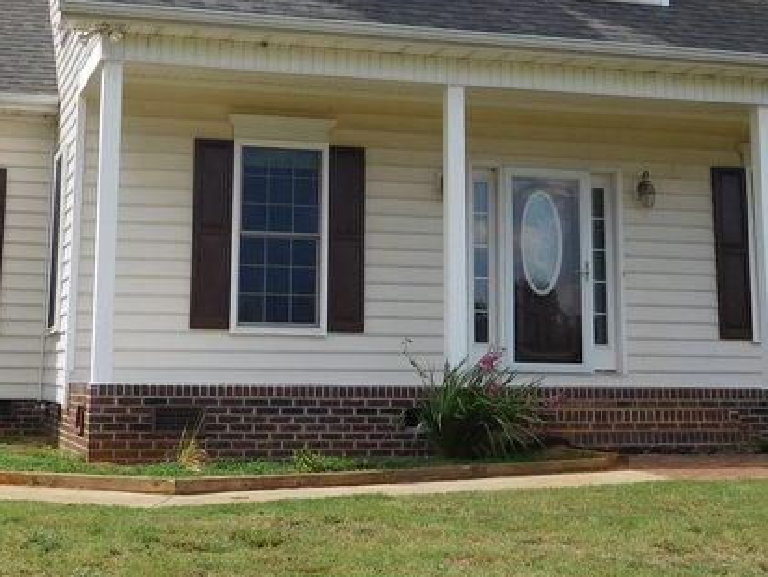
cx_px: 324
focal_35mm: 62
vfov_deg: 23.2
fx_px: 1376
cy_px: 84
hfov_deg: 31.1
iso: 125
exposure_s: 1/1000
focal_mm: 4.5
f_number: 3.4
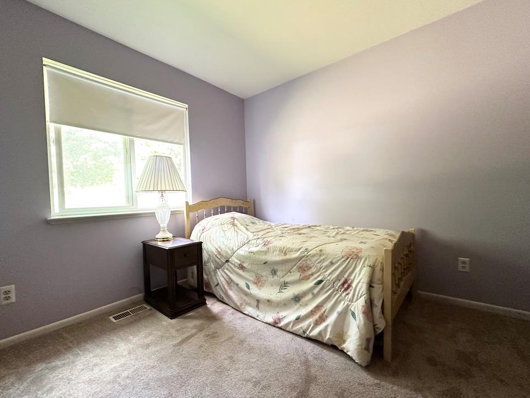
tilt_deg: -1.5
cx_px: 269
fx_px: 230
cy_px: 205
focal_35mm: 15
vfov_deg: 81.7
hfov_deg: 98.2
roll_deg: +1.3
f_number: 2.2
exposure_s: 1/66
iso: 320
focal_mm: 2.22
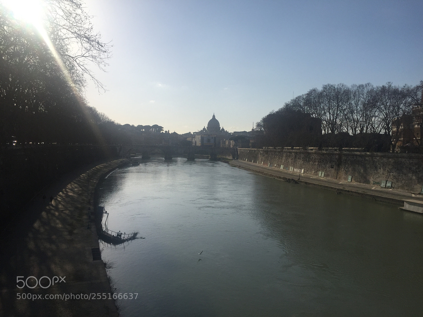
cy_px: 158
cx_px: 212
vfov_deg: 48.2
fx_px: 354
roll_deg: -1.8
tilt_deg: -1.5
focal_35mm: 29
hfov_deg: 61.7
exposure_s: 1/6623
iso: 32
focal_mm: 4.15
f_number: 2.2
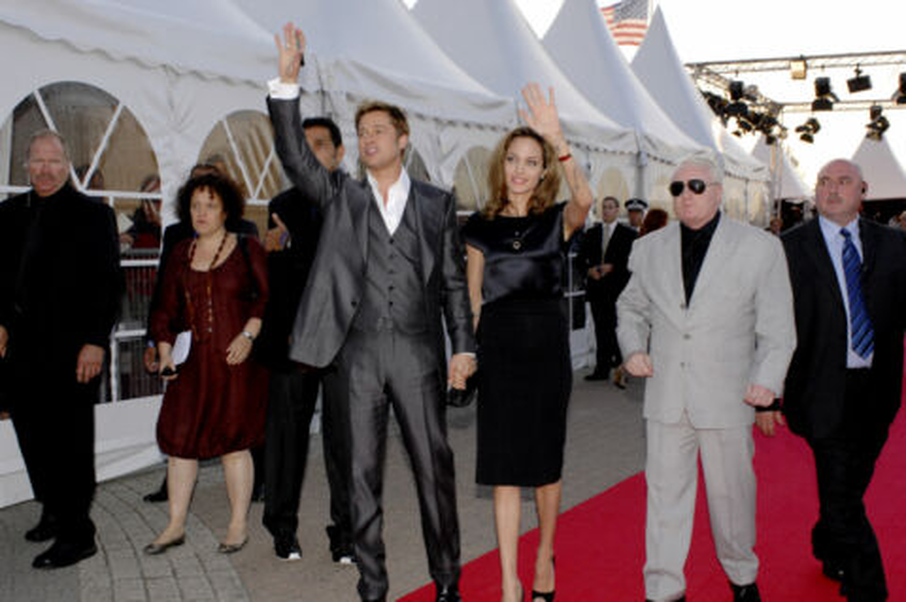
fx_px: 1056
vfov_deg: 31.8
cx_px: 453
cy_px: 301
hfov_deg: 46.4
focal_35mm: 42
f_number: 6.3
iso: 400
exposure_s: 1/160
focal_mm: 28
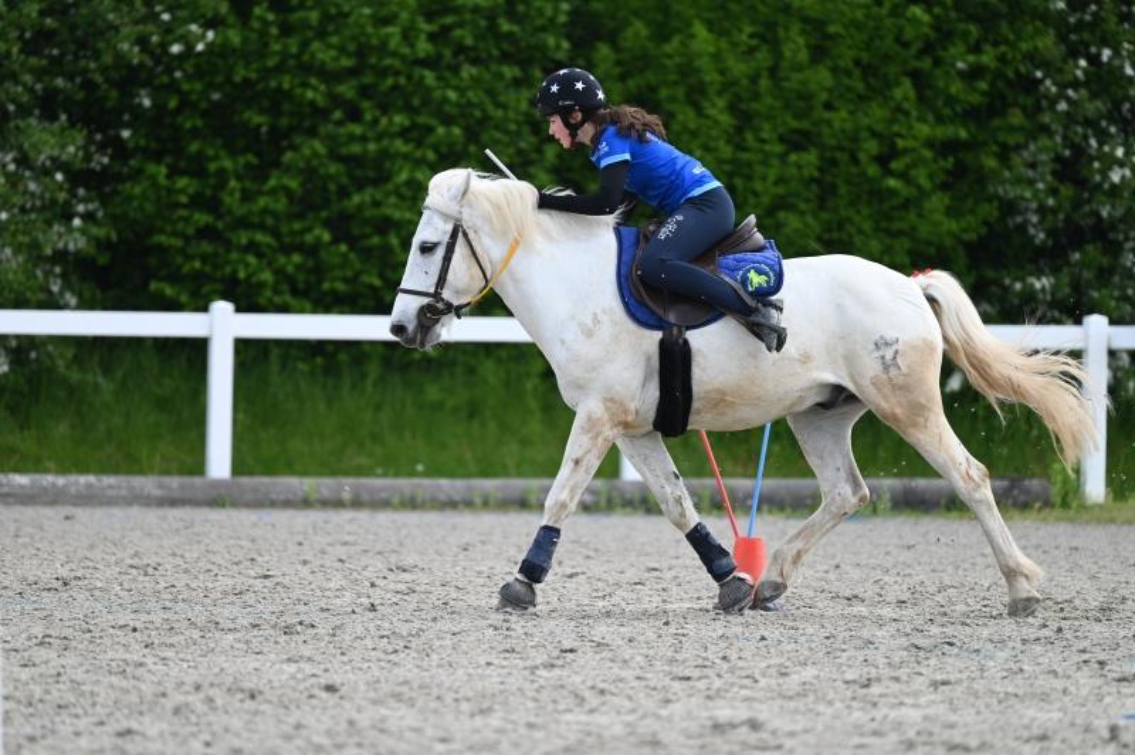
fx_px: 10710
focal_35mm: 340
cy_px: 378
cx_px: 568
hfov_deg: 6.1
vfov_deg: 4.0
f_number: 5.3
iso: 640
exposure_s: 1/1250
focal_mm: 340
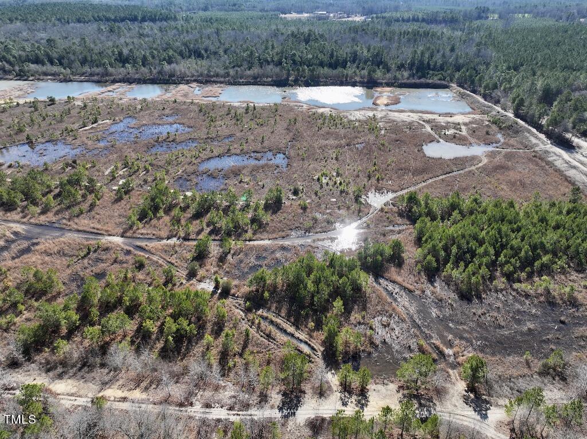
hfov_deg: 71.6
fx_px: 407
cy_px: 220
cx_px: 294
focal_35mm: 24
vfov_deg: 56.8
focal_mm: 12.29
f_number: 2.8
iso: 110
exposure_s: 1/80
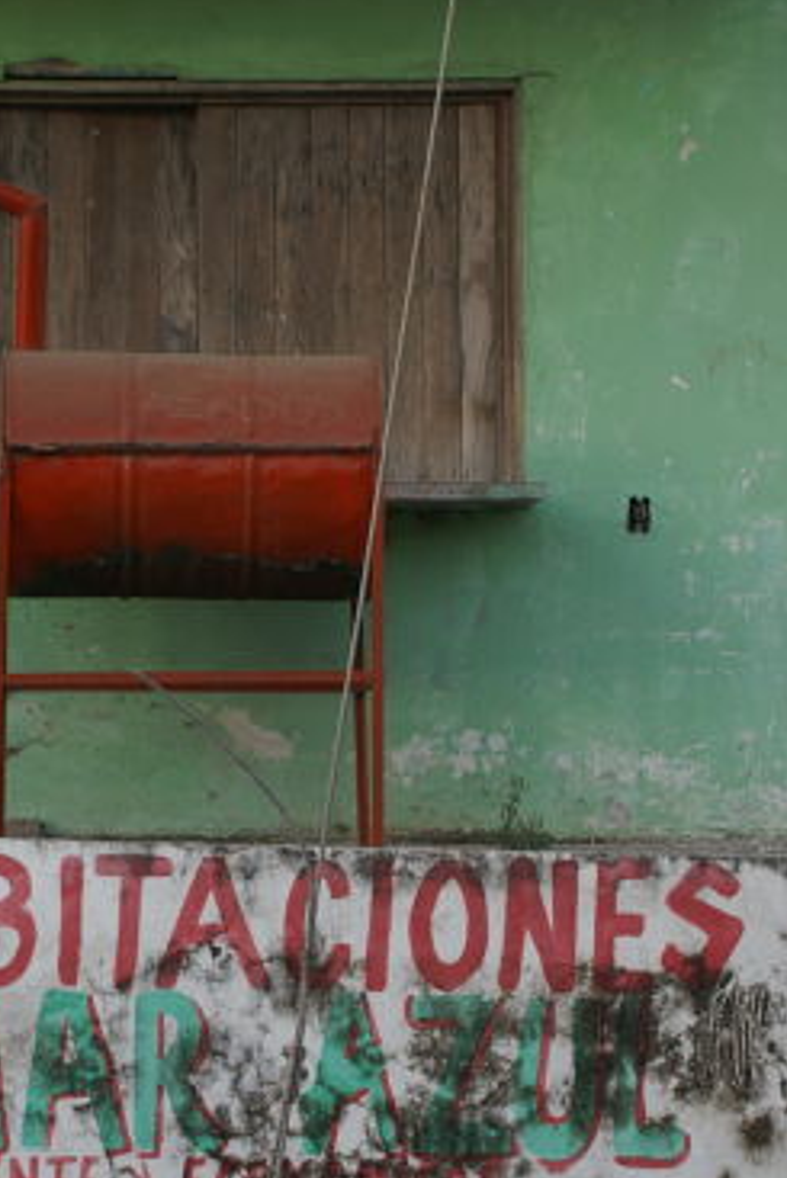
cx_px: 226
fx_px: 3737
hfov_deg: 12.0
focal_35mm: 114
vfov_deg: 17.9
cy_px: 628
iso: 160
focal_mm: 35
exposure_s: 1/30
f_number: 5.6
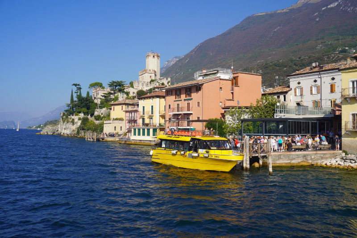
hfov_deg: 55.1
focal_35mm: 34
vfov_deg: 38.3
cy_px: 119
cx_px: 178
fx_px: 342
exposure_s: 1/200
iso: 100
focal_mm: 23
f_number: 10
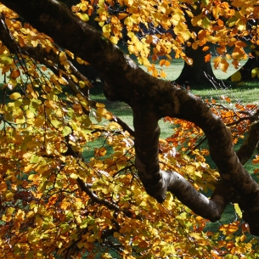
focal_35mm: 194
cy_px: 108
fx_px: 1642
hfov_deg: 9.0
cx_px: 235
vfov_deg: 9.0
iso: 320
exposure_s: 1/125
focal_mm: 58
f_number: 7.1
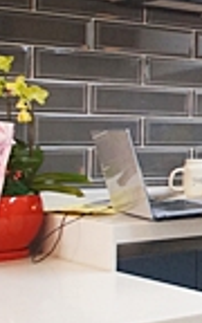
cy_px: 114
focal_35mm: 85
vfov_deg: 24.3
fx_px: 749
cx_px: 667
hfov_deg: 9.9
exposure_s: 1/80
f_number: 4
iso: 800
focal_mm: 10
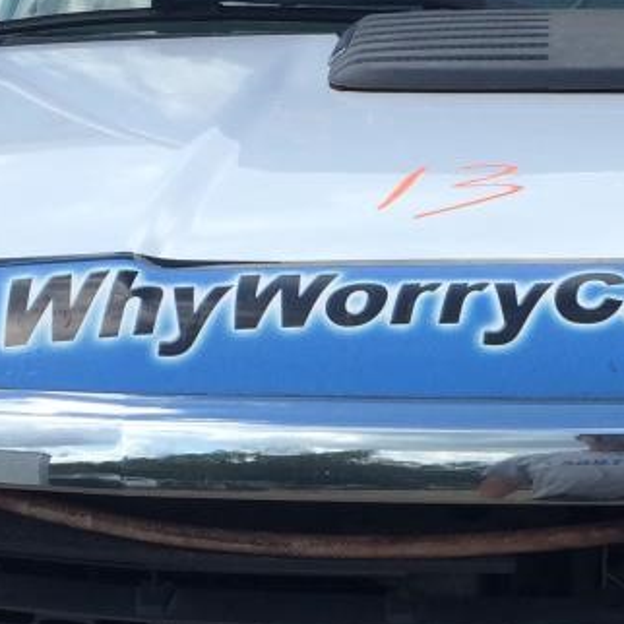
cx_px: 579
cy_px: 620
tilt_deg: -16.9
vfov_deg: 16.7
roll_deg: +0.9
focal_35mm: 102
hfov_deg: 16.8
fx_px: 2080
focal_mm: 4.15
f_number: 2.2
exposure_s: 1/1244
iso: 32
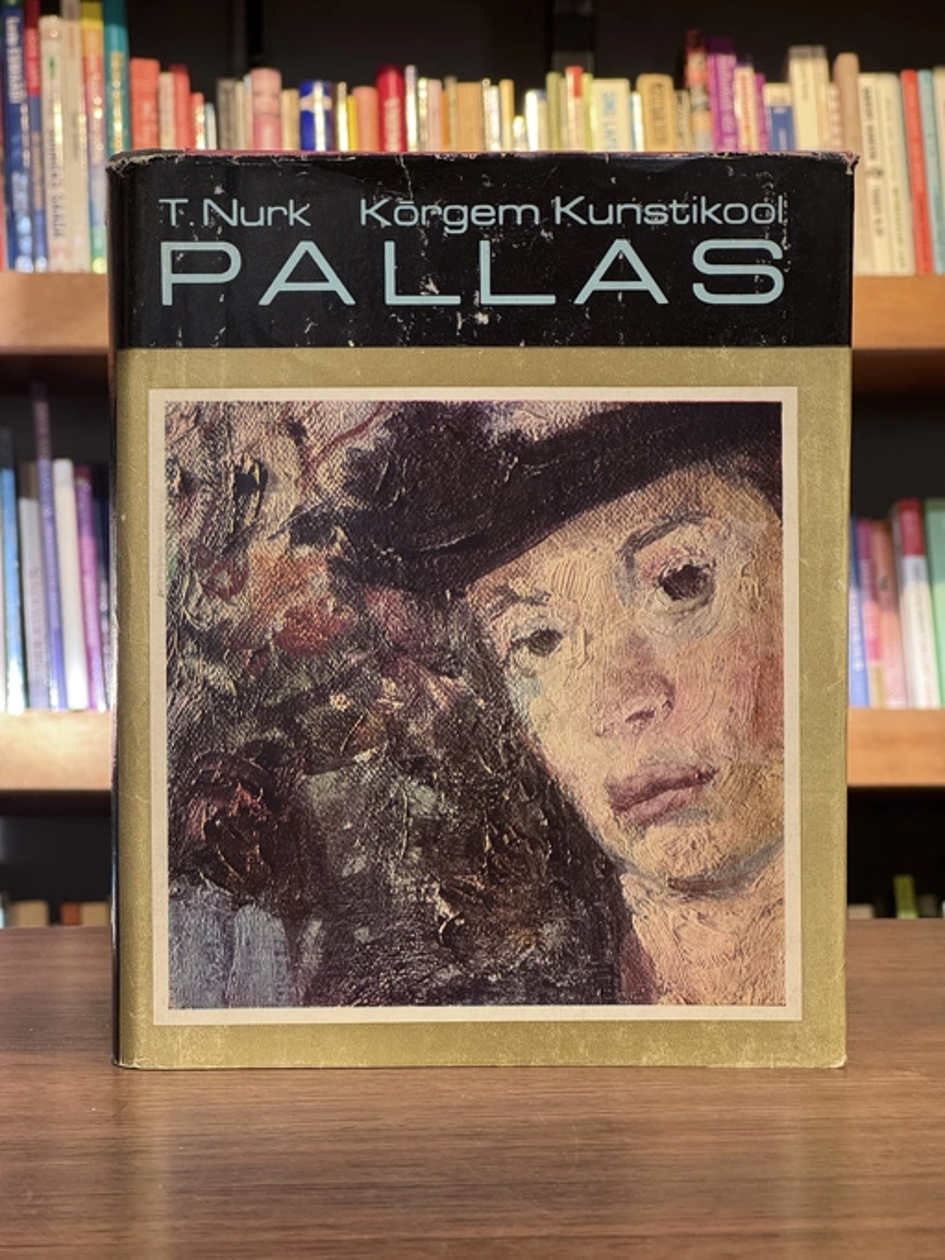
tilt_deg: -0.8
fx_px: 2802
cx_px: 472
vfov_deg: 25.3
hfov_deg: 19.1
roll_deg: -0.8
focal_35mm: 77
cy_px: 630
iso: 200
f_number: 2.8
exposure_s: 1/99
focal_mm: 9
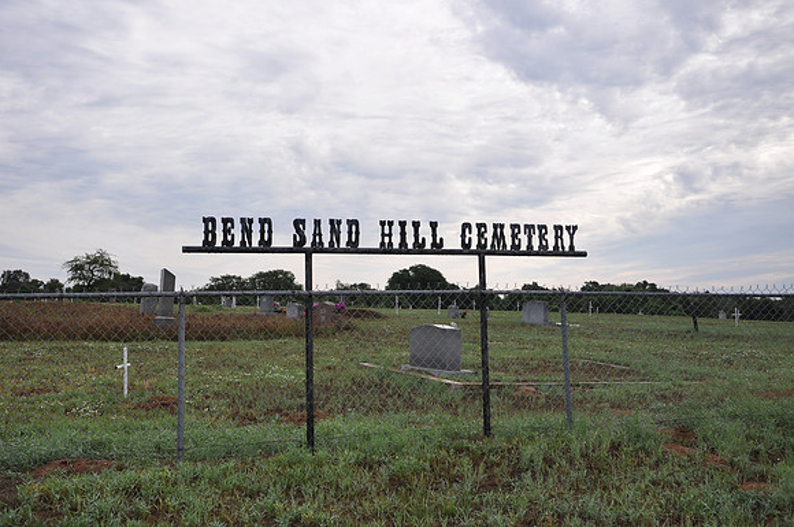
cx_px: 397
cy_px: 264
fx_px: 859
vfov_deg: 34.1
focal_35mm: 39
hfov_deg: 49.6
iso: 200
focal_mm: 26
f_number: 5.6
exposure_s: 1/200
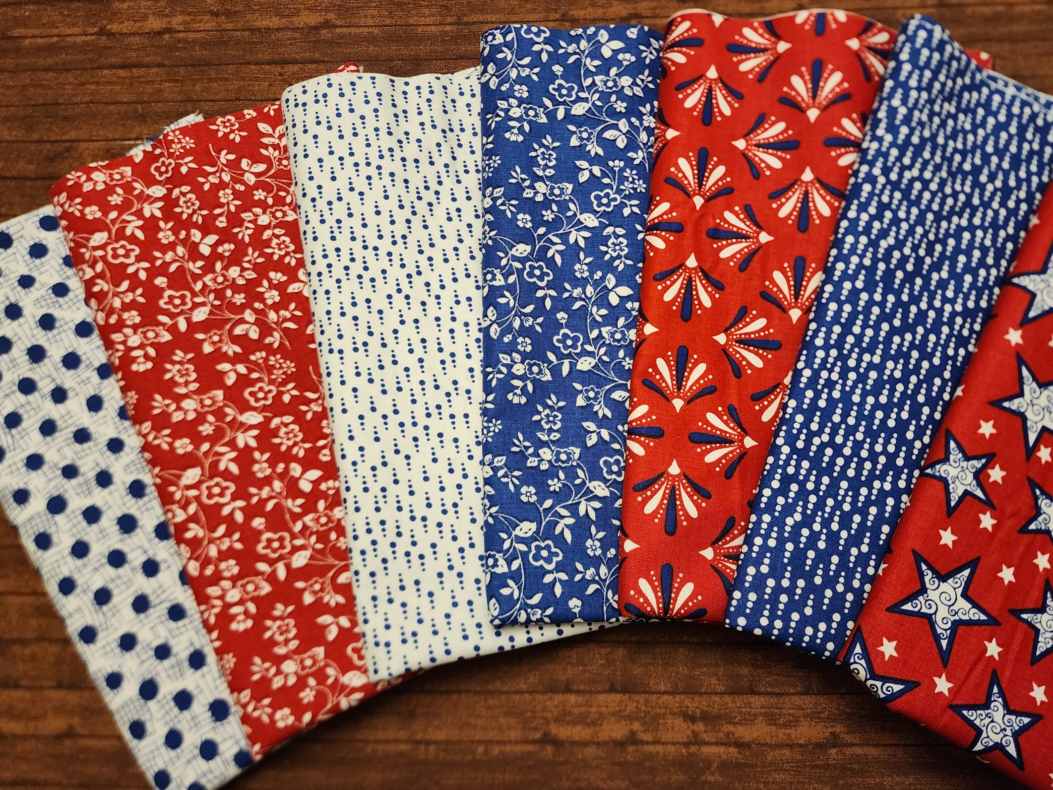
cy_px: 380
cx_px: 577
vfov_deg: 53.0
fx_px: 791
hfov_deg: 67.2
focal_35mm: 26
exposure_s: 1/120
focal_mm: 6.4
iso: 800
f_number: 1.8
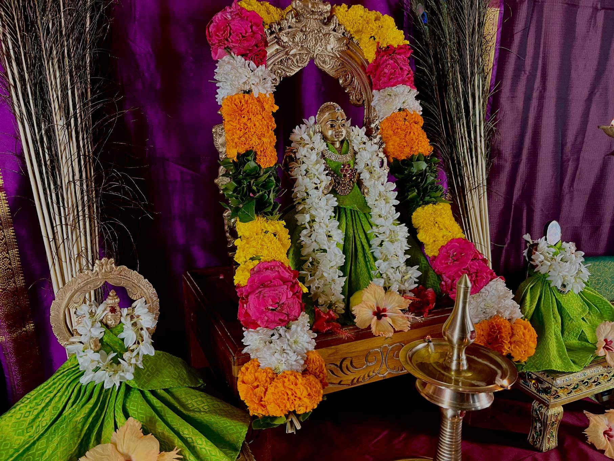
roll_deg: -0.1
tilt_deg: -12.0
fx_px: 461
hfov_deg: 67.3
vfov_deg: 53.1
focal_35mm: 26
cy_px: 230
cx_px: 307
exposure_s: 1/50
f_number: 1.6
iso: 200
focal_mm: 5.1
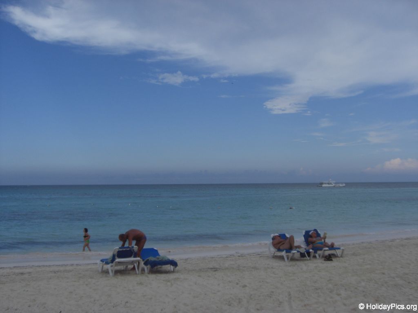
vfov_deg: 37.7
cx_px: 209
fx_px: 459
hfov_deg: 49.0
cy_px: 156
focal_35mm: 38
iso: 64
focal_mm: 6.2
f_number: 8
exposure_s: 1/160
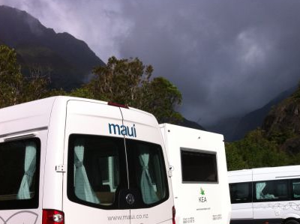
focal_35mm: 56
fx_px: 485
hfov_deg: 34.0
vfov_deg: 25.8
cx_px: 208
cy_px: 158
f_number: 2.8
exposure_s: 1/2011
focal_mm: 3.85
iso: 80
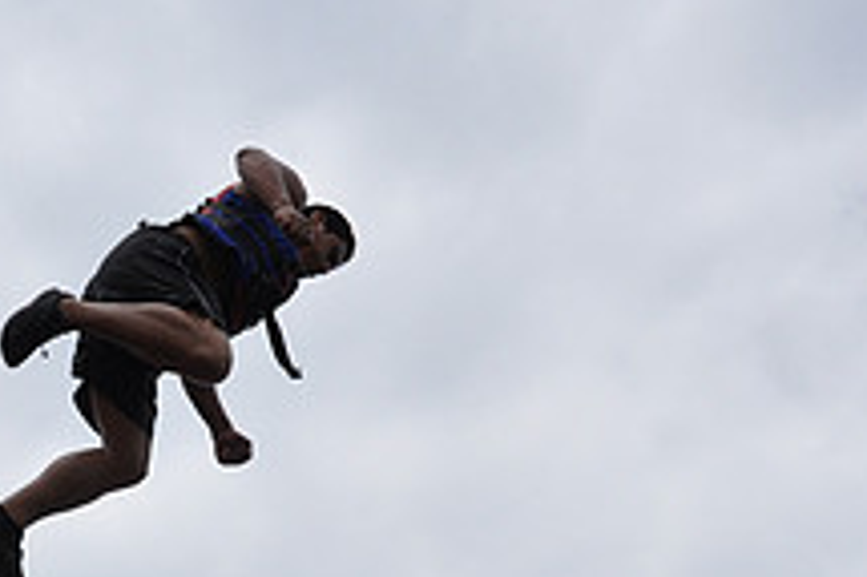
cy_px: 506
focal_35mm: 97
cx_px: 129
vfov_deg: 14.0
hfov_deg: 20.7
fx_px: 2334
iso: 640
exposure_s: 1/2500
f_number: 10
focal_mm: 24
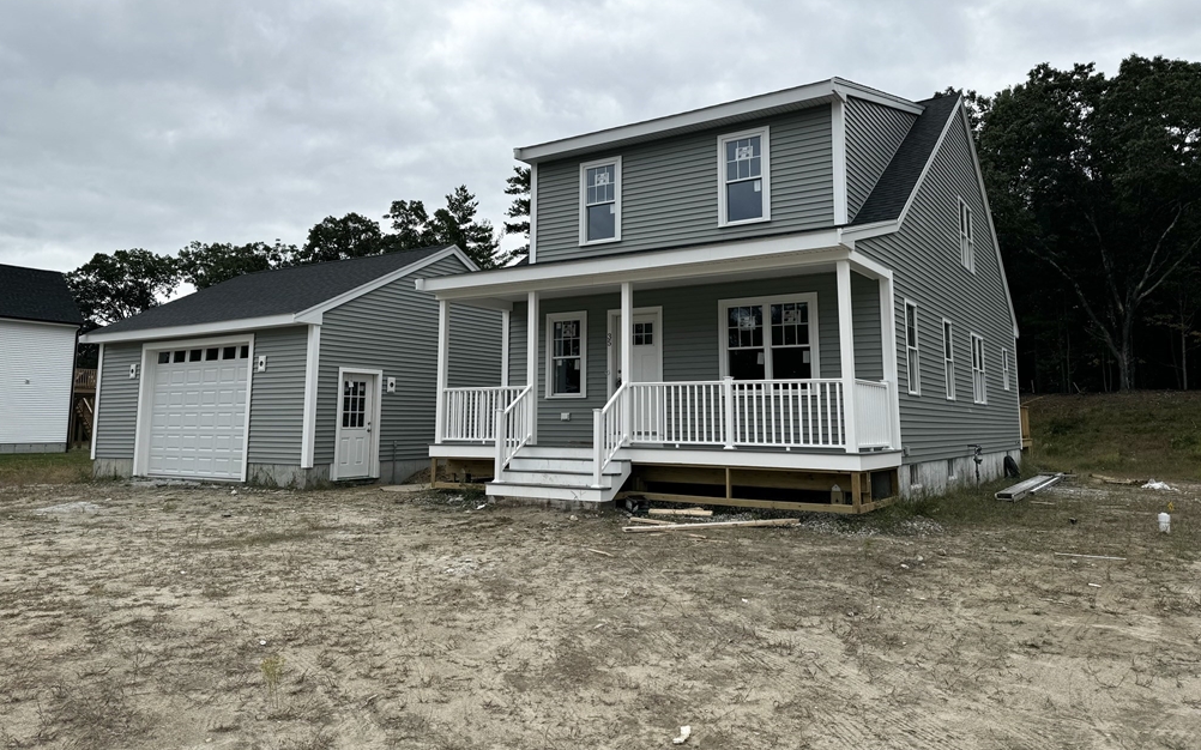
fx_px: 851
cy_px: 310
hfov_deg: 70.4
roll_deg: +0.1
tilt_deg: +7.5
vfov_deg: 47.4
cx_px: 598
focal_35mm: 26
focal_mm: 6.76
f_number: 1.78
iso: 80
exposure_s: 1/4950
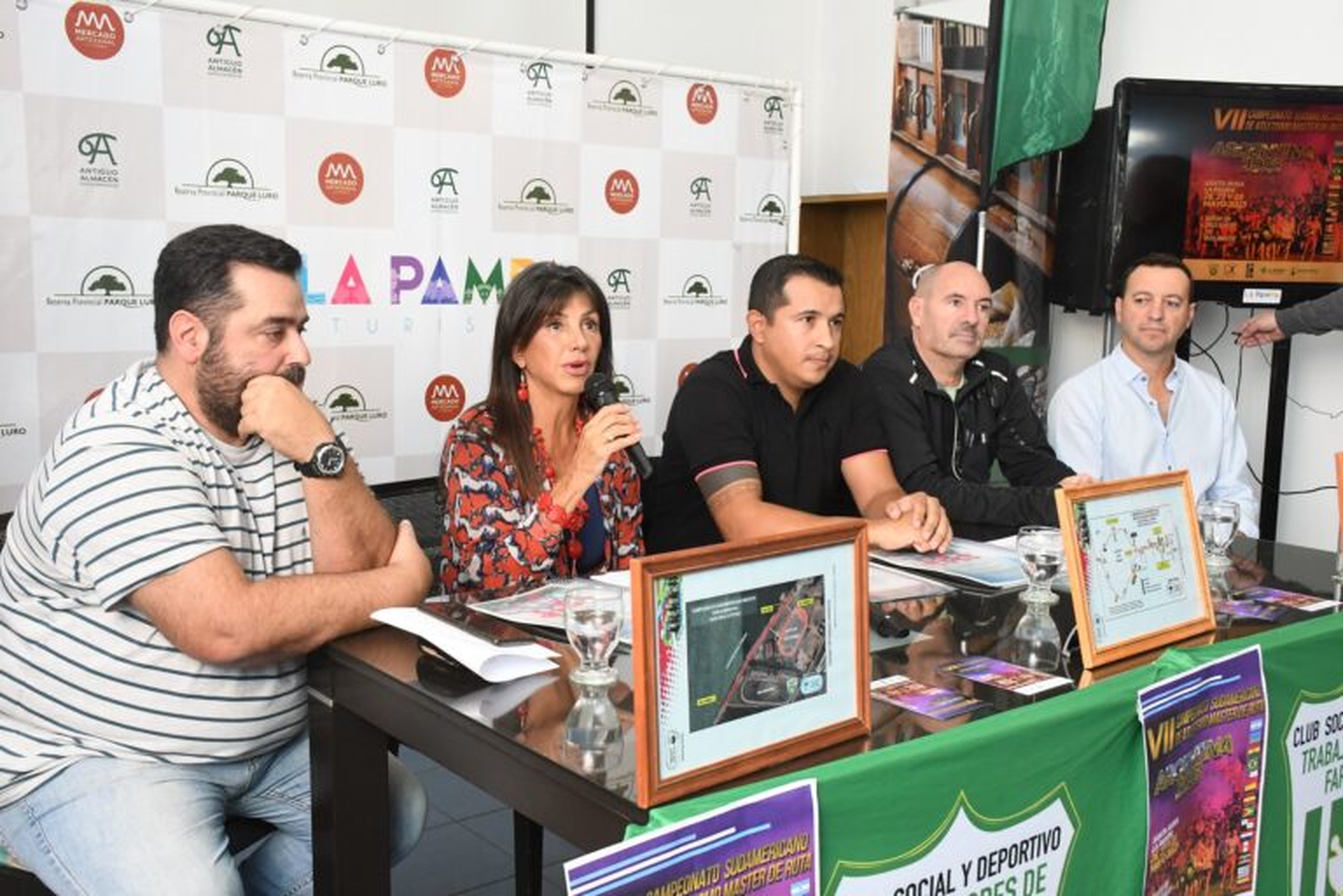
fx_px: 1343
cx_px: 672
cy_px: 448
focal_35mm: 36
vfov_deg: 36.9
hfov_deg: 53.1
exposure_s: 1/250
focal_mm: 24
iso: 3200
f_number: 8
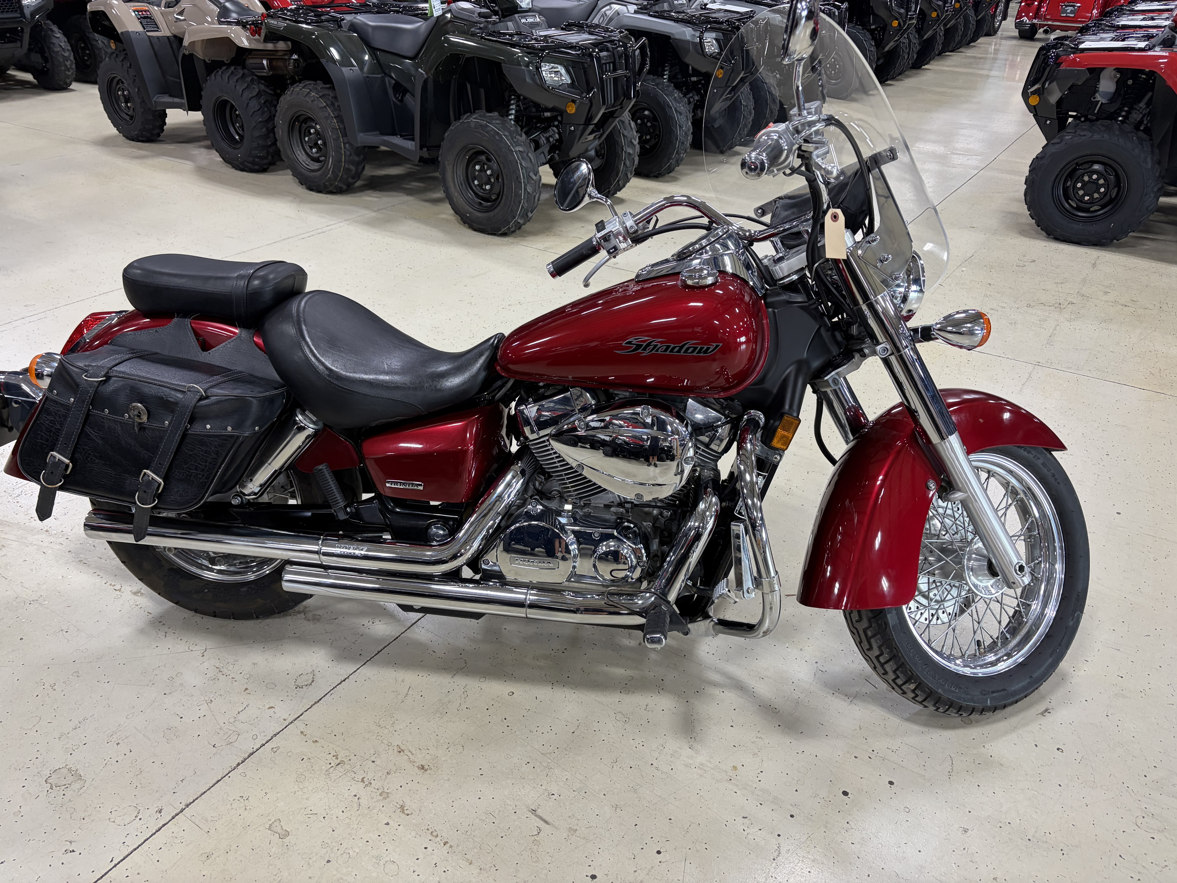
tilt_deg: -31.5
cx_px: 588
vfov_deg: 53.1
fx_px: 884
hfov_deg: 67.3
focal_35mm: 26
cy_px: 442
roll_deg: -2.4
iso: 125
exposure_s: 1/60
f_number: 1.6
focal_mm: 5.96
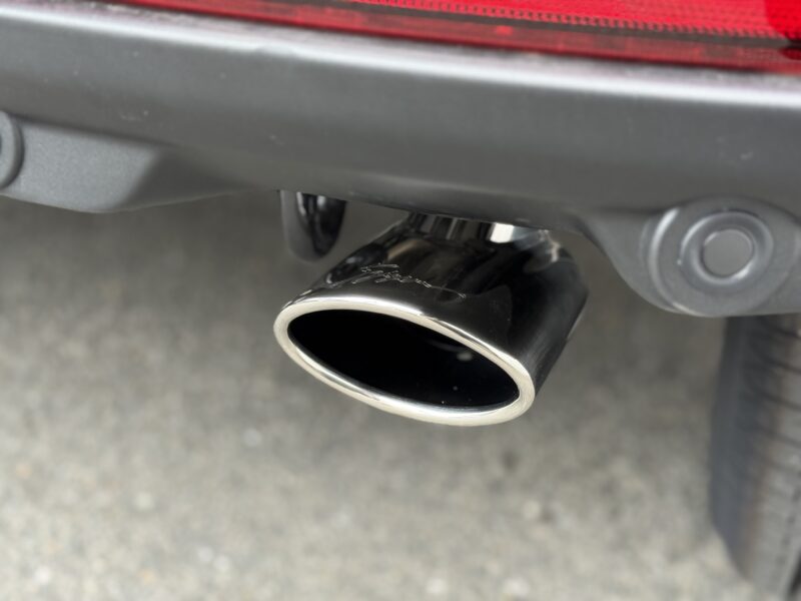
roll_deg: -1.5
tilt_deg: -29.2
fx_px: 1111
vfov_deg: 30.3
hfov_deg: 39.7
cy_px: 300
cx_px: 400
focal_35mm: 48
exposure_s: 1/165
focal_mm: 6.76
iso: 200
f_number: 1.78
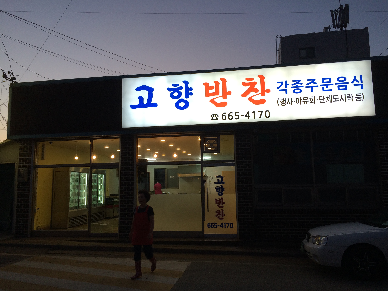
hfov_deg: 61.7
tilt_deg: +6.4
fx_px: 325
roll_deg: +2.7
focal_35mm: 29
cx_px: 194
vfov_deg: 48.2
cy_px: 146
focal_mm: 4.15
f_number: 2.2
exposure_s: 1/60
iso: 32
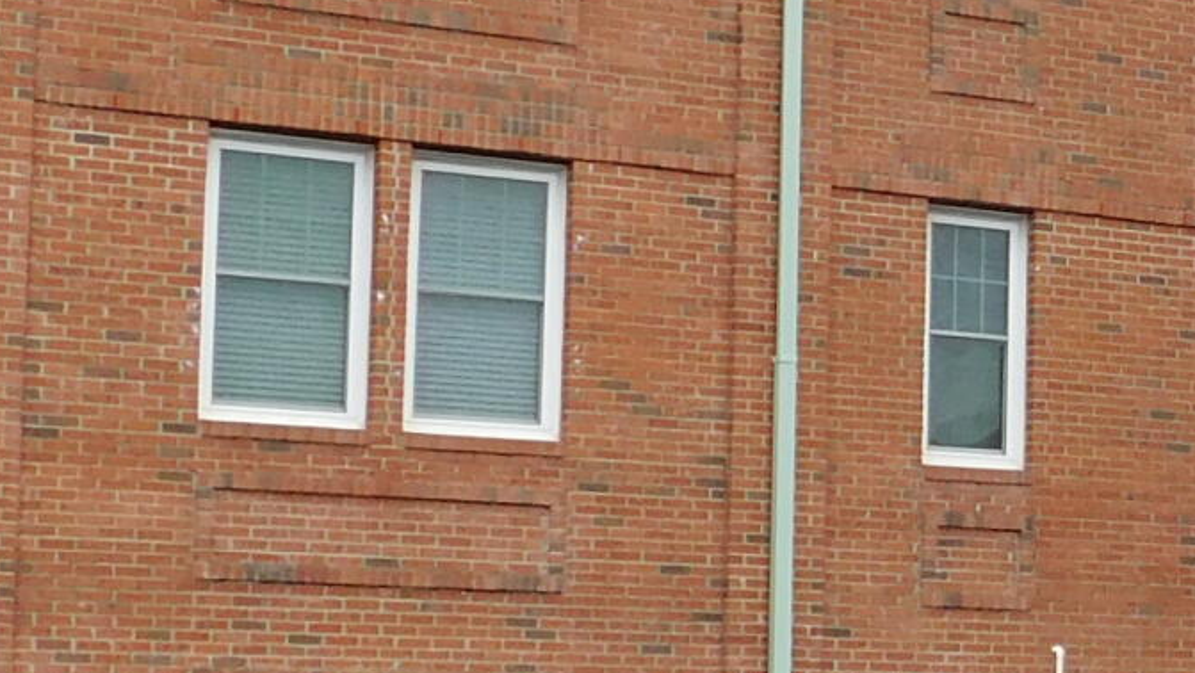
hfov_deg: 17.6
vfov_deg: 10.8
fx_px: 3550
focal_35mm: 112
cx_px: 1651
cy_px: 552
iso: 125
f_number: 3
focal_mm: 4
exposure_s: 1/400
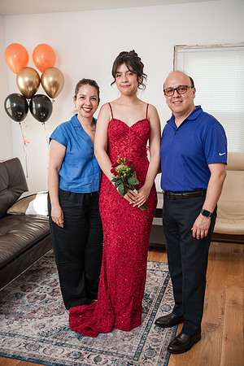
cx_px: 122
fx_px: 386
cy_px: 183
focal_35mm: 38
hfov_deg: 35.1
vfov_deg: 50.7
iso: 1000
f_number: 3.2
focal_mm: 38
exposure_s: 1/250
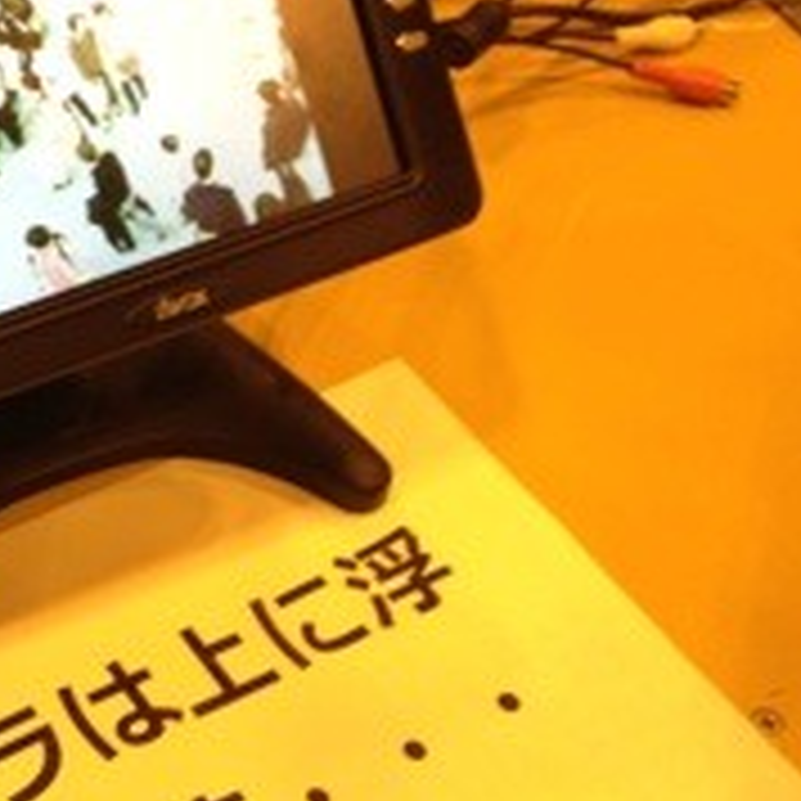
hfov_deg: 18.9
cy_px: 511
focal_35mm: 87
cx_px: -158
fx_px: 2278
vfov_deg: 19.9
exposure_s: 1/20
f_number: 2.4
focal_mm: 4.28
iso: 100
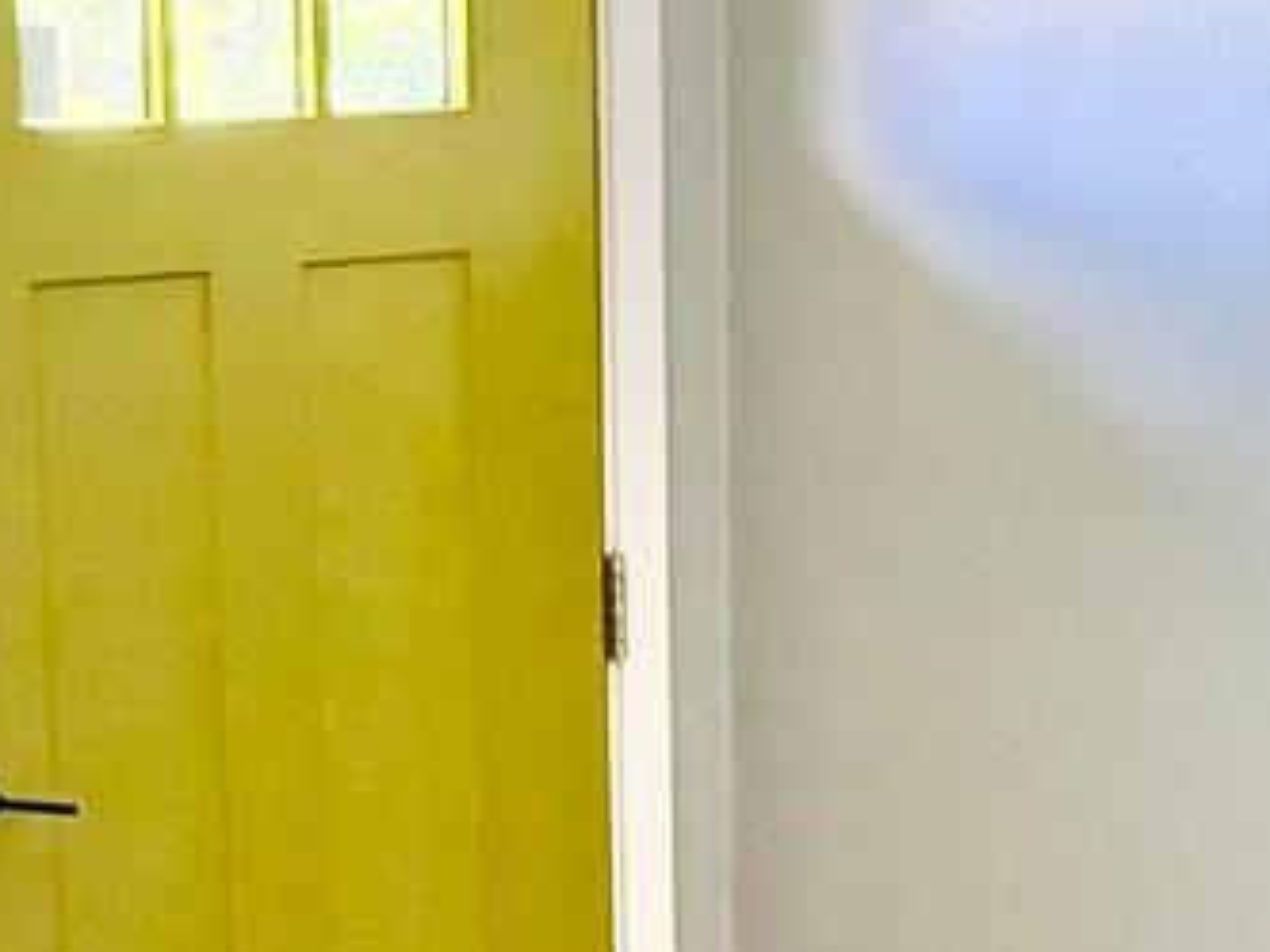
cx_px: -264
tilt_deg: -10.3
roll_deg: +3.4
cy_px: 1158
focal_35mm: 148
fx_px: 5430
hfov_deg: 13.0
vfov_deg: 9.9
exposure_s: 1/120
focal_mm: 6.76
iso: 320
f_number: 1.78
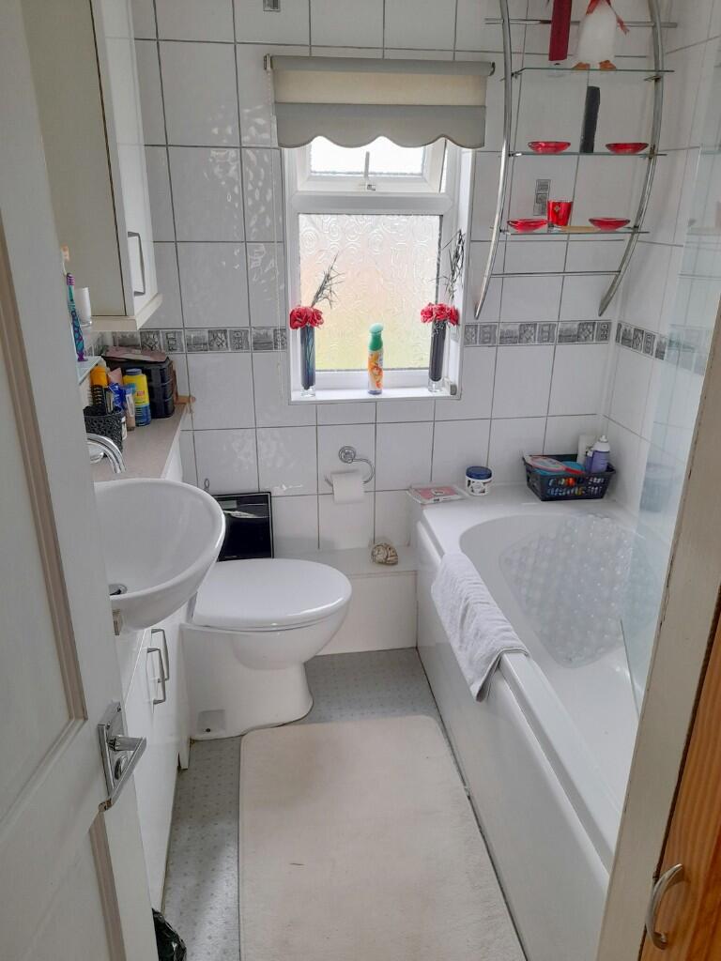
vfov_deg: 69.4
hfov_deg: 54.9
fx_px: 694
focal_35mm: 25
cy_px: 480
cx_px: 360
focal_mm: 4.6
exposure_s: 1/50
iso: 100
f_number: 2
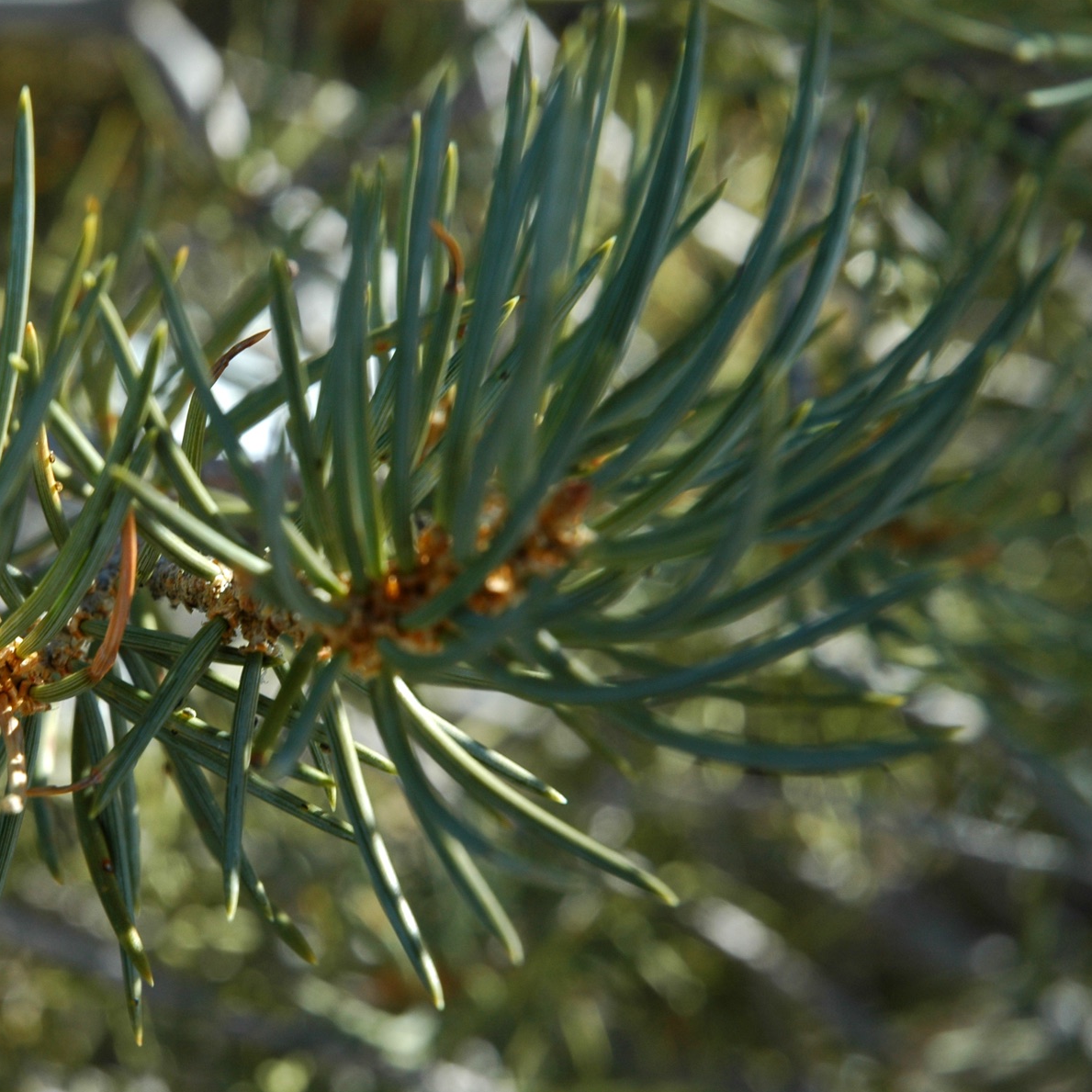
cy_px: 546
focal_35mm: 135
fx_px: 4818
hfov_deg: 12.9
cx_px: 282
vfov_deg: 12.9
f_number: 8
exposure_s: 1/160
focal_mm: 70
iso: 200
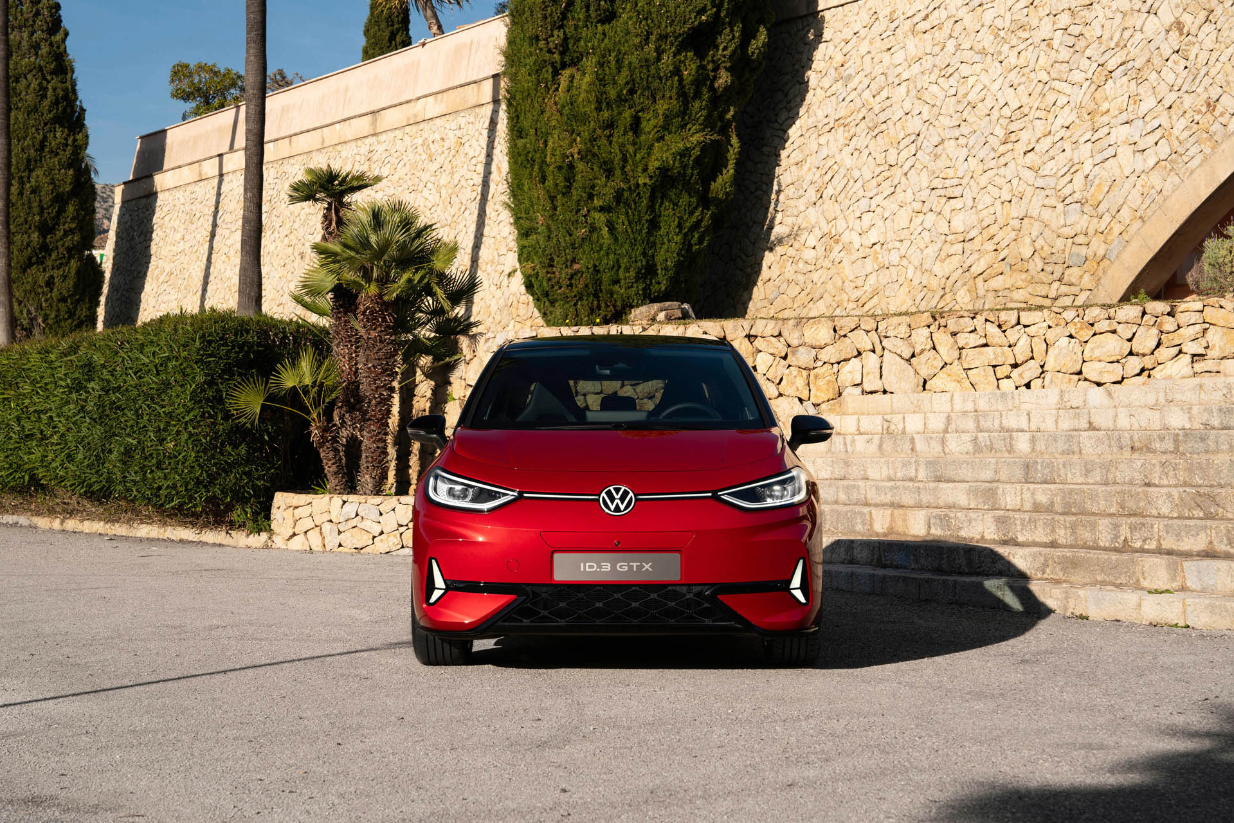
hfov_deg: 31.4
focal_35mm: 64
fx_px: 2194
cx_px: 617
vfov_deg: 21.2
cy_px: 412
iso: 50
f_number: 8
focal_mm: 64
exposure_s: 1/80
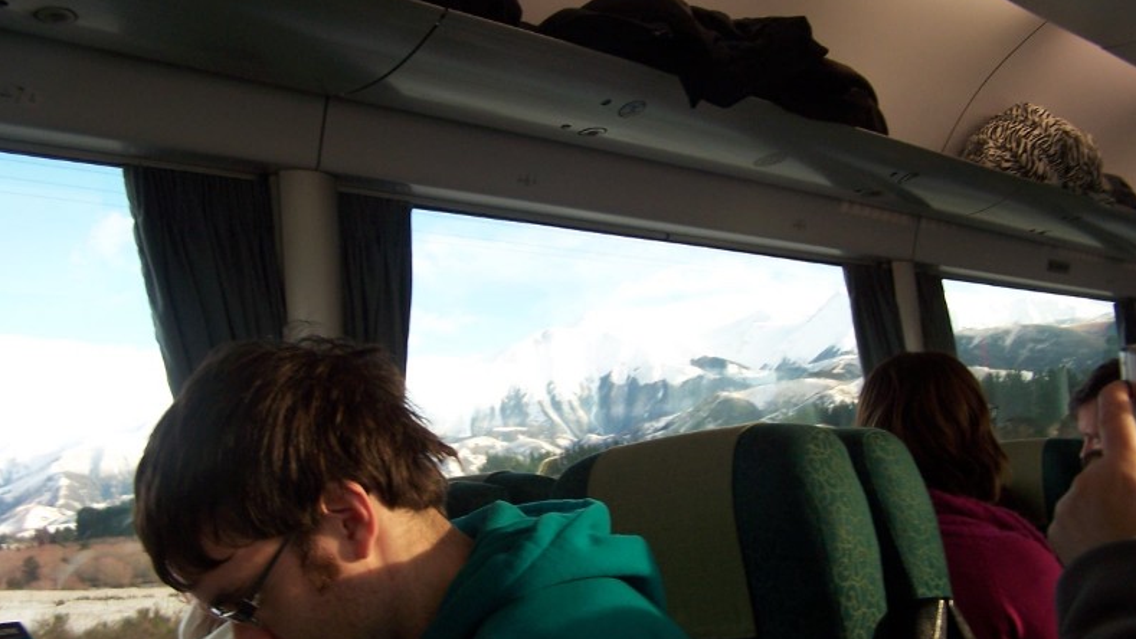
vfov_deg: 28.4
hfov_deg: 48.4
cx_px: 574
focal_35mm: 42
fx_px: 1265
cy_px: 328
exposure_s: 1/60
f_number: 2.8
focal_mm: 6.3
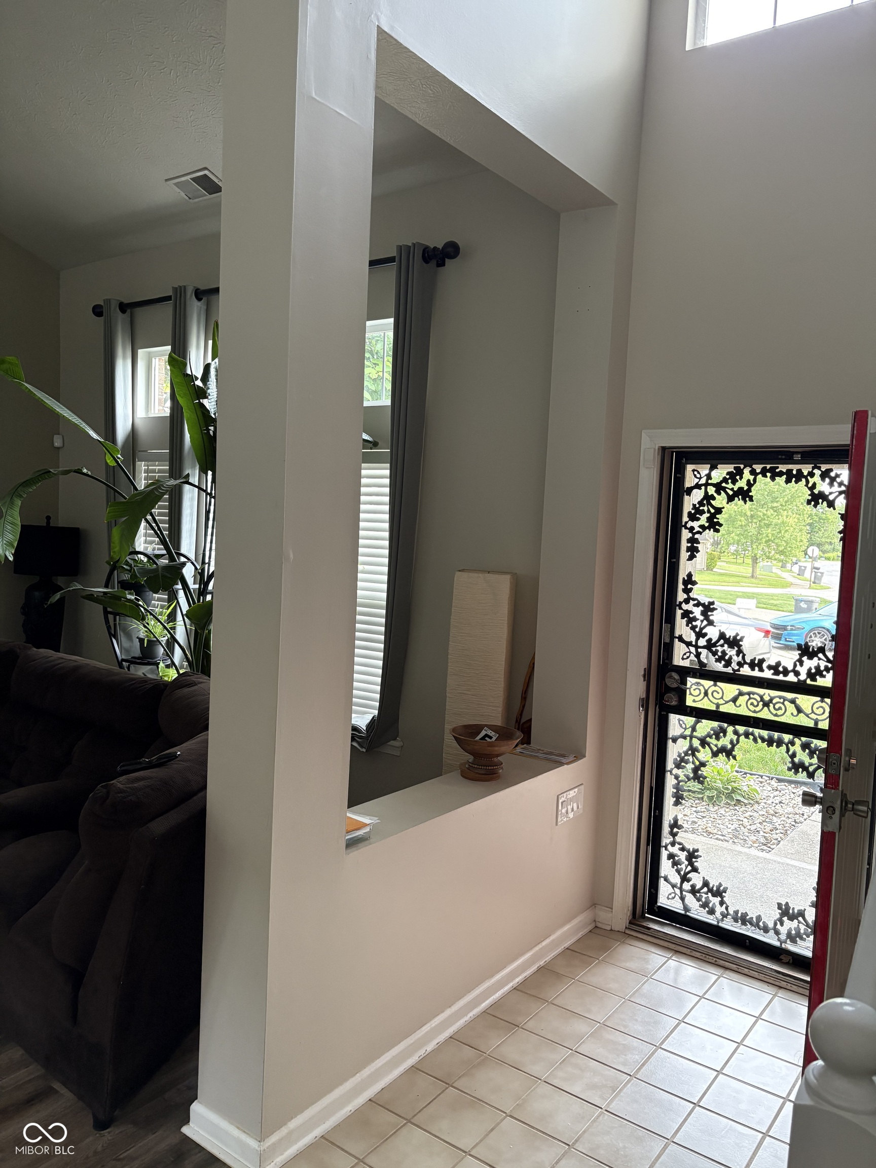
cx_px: 438
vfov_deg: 67.3
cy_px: 584
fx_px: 877
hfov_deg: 53.1
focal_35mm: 26
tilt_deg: -3.0
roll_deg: -2.2
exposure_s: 1/60
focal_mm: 5.96
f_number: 1.6
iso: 200
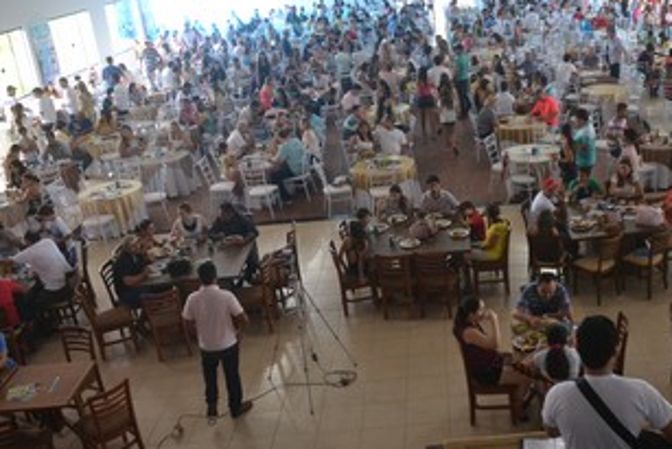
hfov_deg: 43.3
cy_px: 232
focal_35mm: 44
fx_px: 822
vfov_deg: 30.5
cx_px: 490
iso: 1100
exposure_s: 1/60
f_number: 3.5
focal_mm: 20
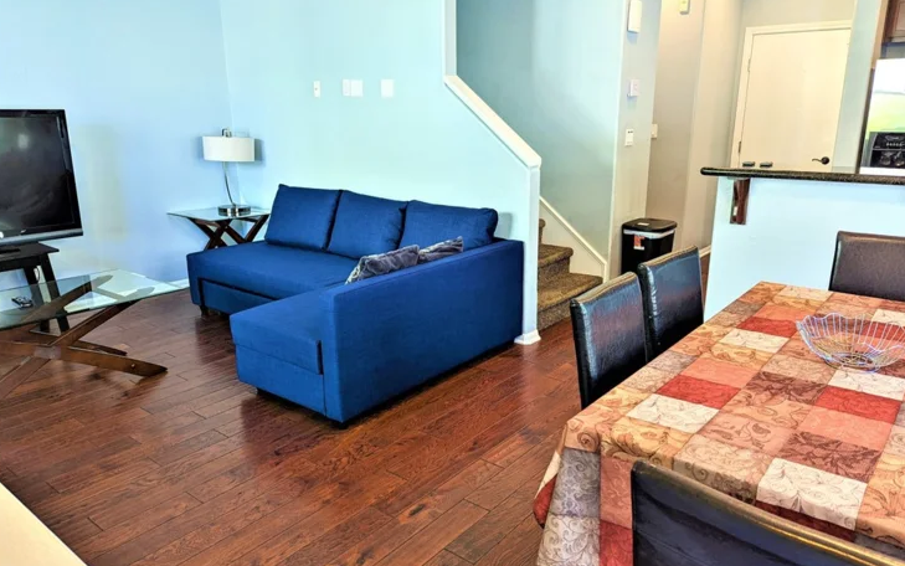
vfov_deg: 47.6
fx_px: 641
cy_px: 295
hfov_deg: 70.4
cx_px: 453
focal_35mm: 26
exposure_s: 1/24
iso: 82
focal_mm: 6.81
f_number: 1.85
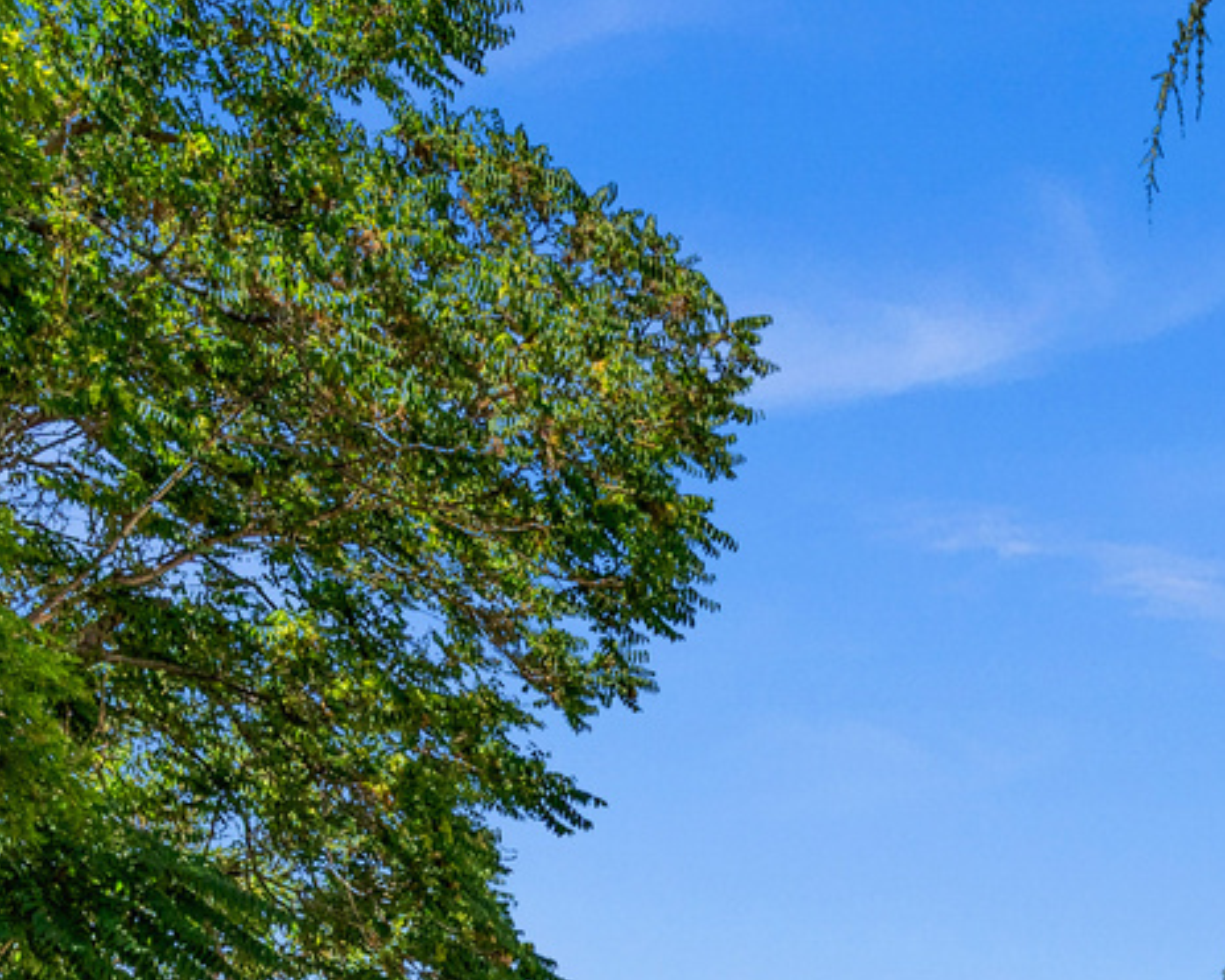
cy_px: 1726
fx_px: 2102
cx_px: 1317
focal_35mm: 58
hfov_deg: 29.6
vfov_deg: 19.8
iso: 500
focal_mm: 14
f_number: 7.1
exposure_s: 1/1600
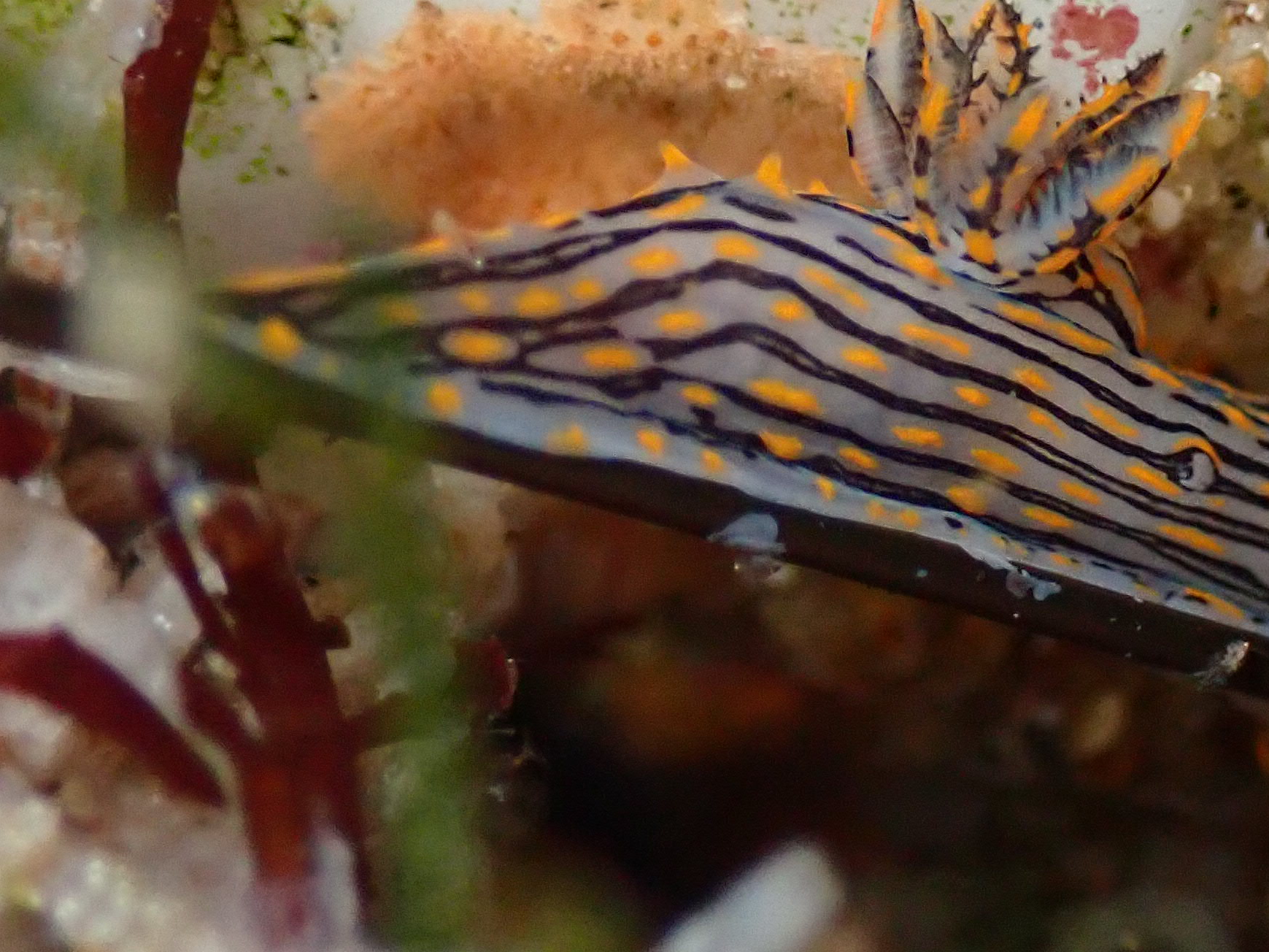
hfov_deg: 16.9
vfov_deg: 12.9
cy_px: 324
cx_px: 1108
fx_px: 4216
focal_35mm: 115
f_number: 9
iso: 800
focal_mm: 9.01
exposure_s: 1/50
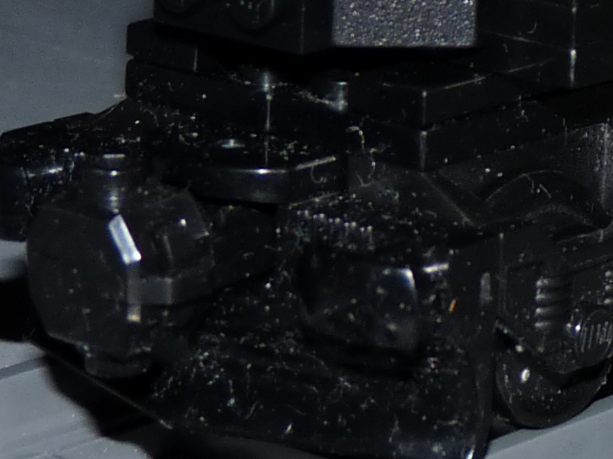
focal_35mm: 210
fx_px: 3718
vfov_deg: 6.9
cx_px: 1024
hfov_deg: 9.1
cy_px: -383
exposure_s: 1/125
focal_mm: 7.4
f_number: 3
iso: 100
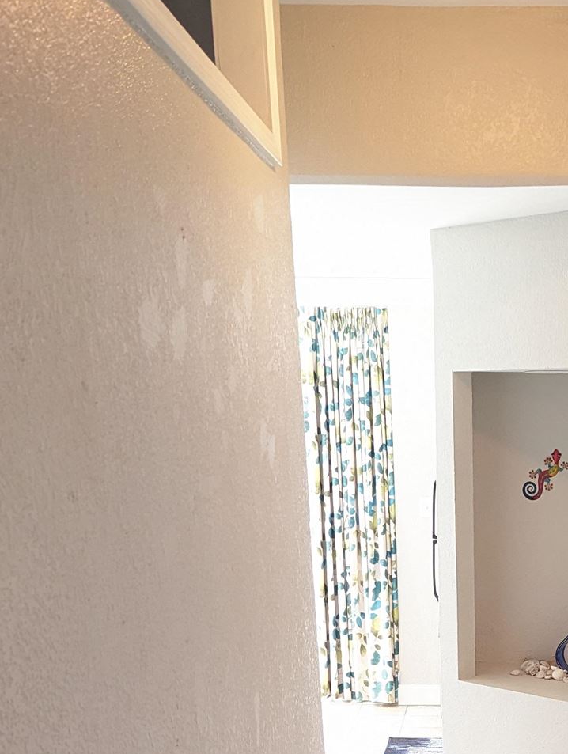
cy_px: 866
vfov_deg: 29.3
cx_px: 534
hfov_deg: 24.4
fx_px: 1265
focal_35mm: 58
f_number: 1.85
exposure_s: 1/120
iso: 1036
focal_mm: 6.81
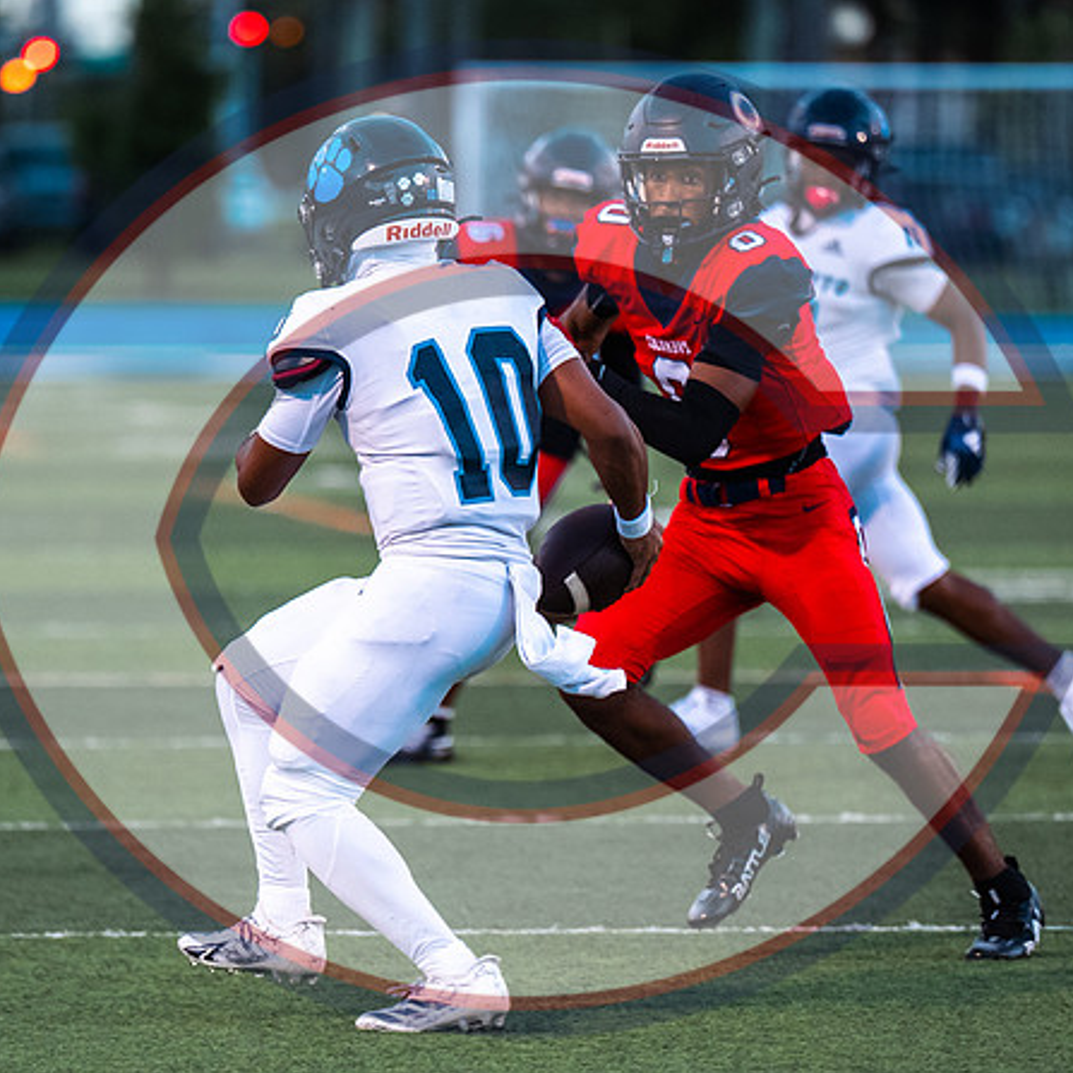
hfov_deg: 4.6
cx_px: 513
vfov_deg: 4.6
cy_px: 518
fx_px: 13502
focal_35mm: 385
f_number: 2.8
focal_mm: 200
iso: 1800
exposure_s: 1/1600
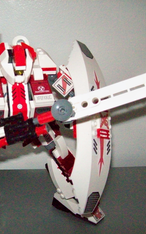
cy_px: 117
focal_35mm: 51
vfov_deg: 39.6
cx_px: 23
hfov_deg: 24.8
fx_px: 325
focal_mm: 6
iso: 800
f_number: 2.7
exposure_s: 1/64
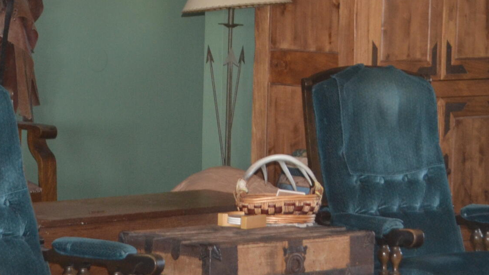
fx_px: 1945
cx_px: 93
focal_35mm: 150
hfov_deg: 14.2
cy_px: 51
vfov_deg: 8.1
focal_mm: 36
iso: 720
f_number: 5
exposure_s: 1/60
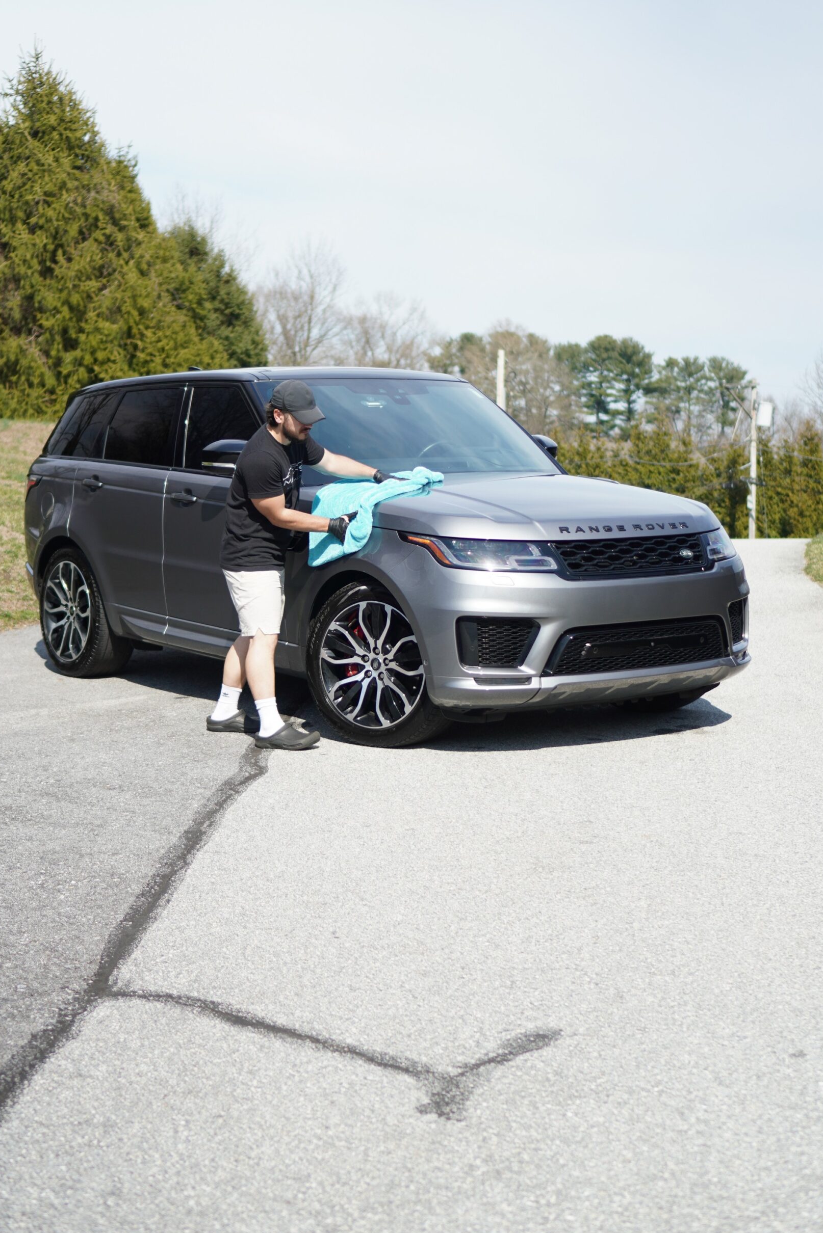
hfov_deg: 24.4
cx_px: 407
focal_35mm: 56
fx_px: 1903
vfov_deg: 35.9
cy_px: 587
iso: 100
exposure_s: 1/125
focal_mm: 35
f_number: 1.8
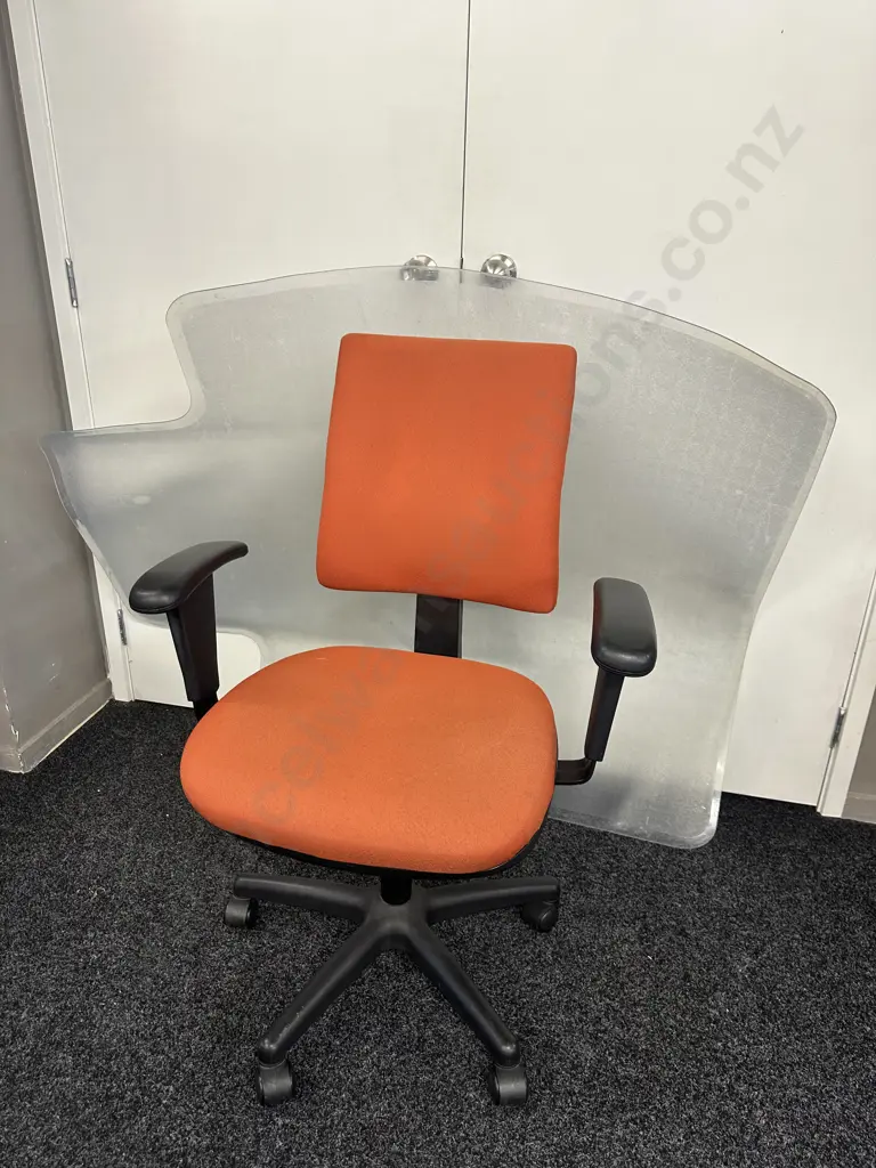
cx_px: 438
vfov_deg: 71.6
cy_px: 584
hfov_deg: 56.8
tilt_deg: -24.1
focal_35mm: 24
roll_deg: -2.2
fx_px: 810
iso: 125
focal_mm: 6.86
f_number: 1.78
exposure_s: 1/50
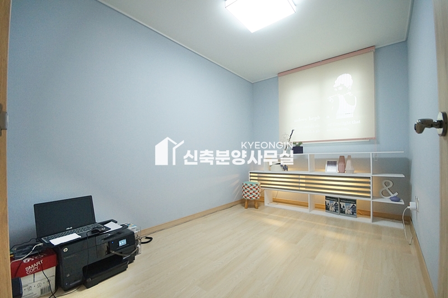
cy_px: 149
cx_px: 224
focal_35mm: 15
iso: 1600
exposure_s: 1/100
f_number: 5.6
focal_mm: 10
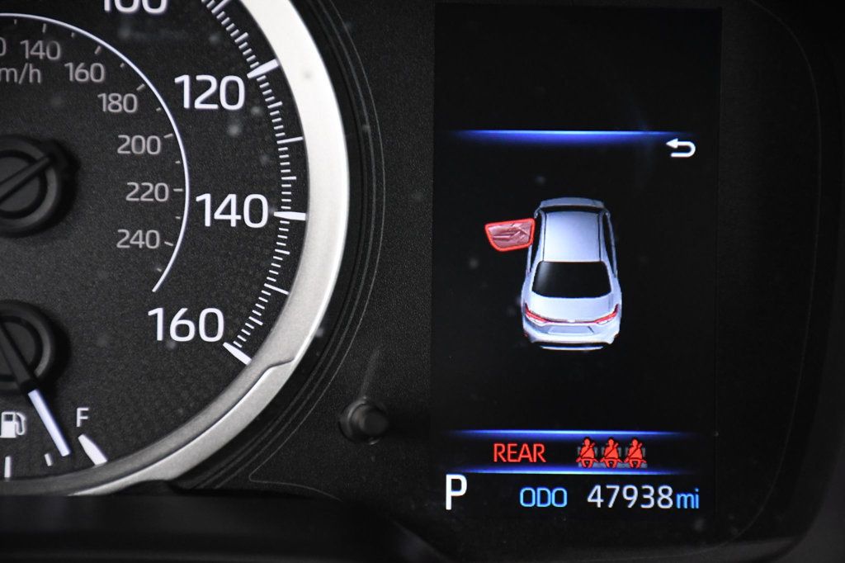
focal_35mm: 210
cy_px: 282
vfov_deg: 6.5
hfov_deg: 9.8
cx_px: 422
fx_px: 4927
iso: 2500
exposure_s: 1/100
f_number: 5.6
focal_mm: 140
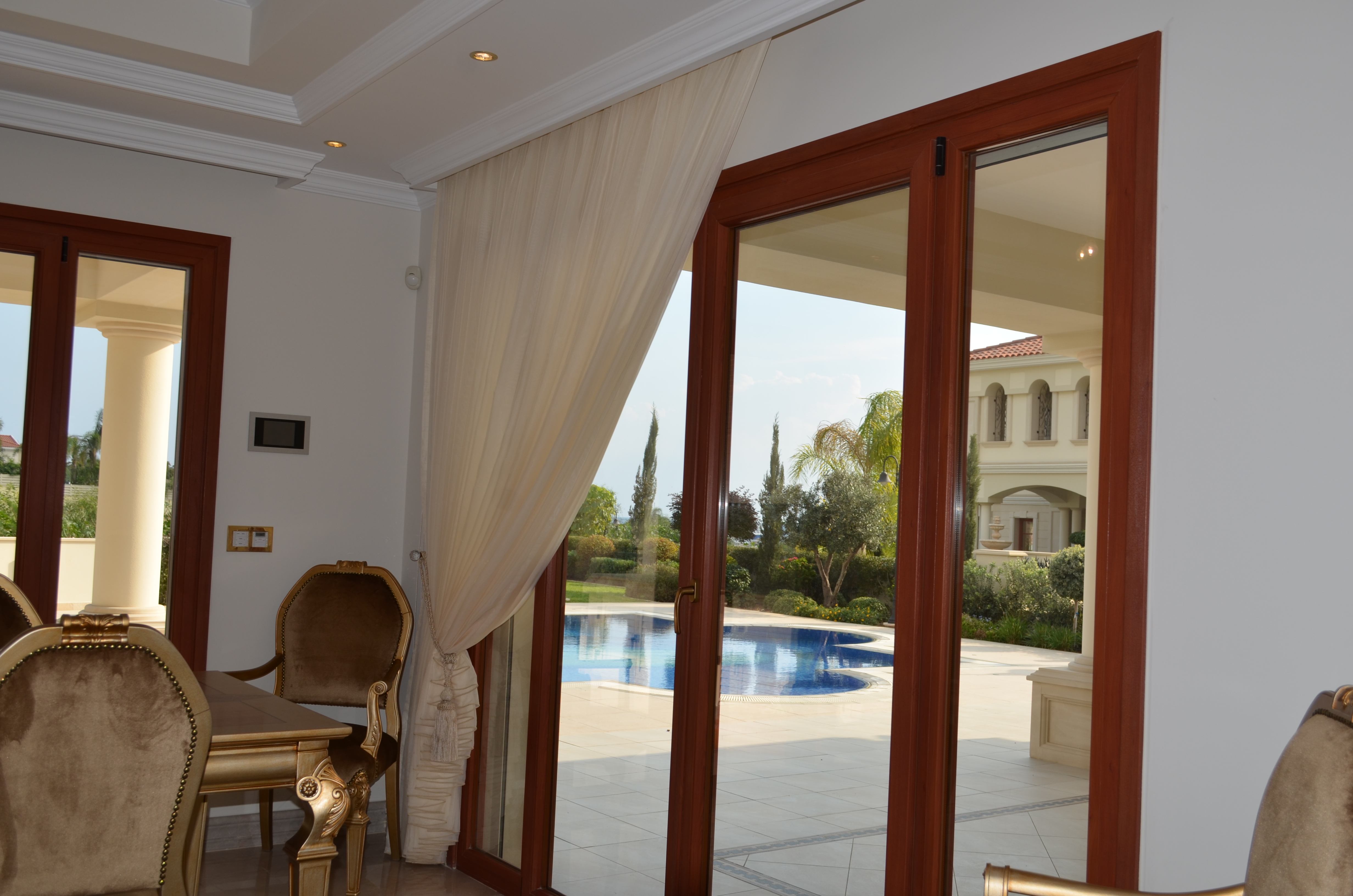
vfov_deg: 39.8
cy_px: 448
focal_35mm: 33
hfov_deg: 57.3
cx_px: 676
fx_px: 1238
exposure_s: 1/200
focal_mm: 22
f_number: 7.1
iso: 100
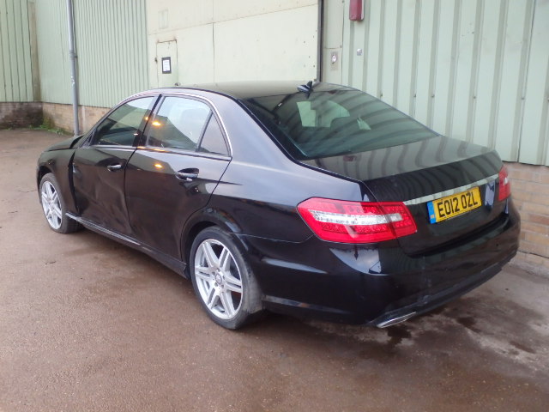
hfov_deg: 54.0
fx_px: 539
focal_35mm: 34
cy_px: 206
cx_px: 274
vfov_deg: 41.8
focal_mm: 6.1
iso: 640
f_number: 4.4
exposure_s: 1/30
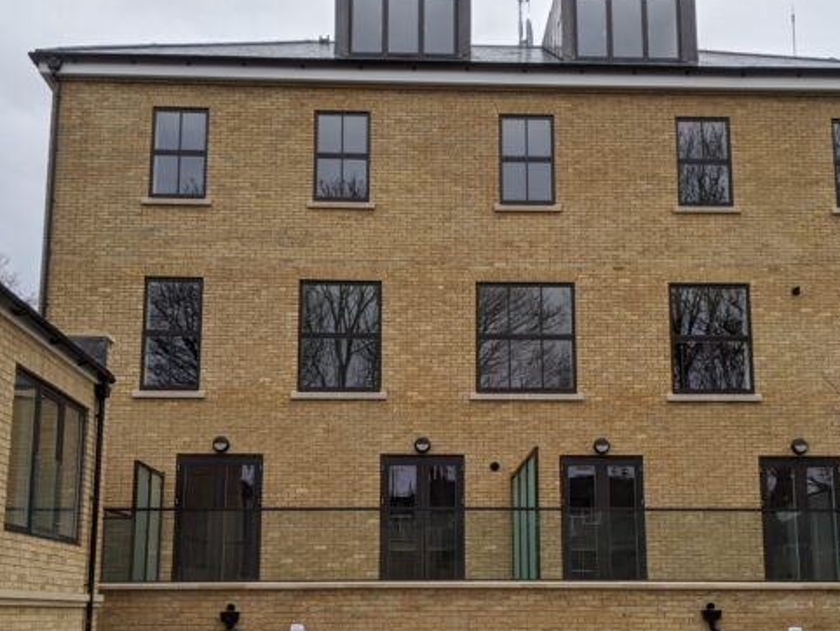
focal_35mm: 43
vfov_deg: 33.3
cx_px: 446
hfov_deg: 43.8
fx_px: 1044
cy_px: 424
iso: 62
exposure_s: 1/1466
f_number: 1.8
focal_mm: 4.44
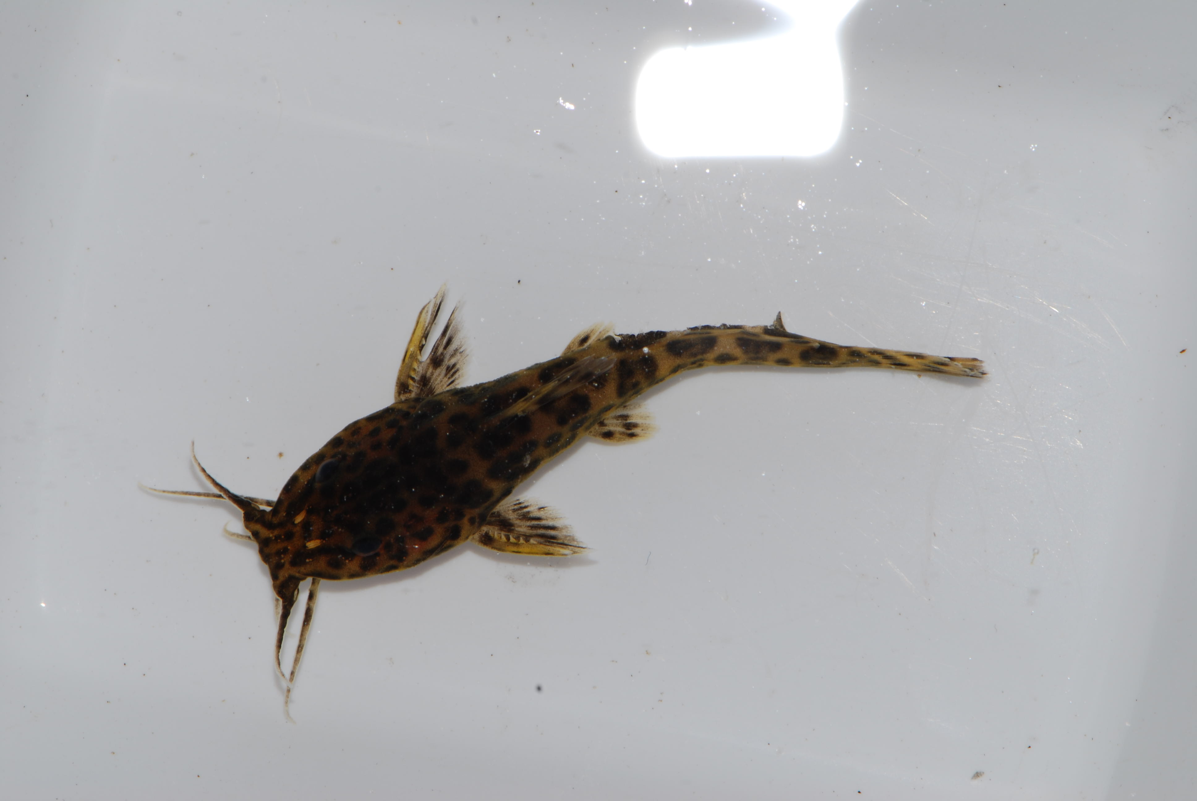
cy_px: 400
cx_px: 598
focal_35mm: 158
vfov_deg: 8.7
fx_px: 5243
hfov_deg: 13.0
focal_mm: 105
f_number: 18
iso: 100
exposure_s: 1/100
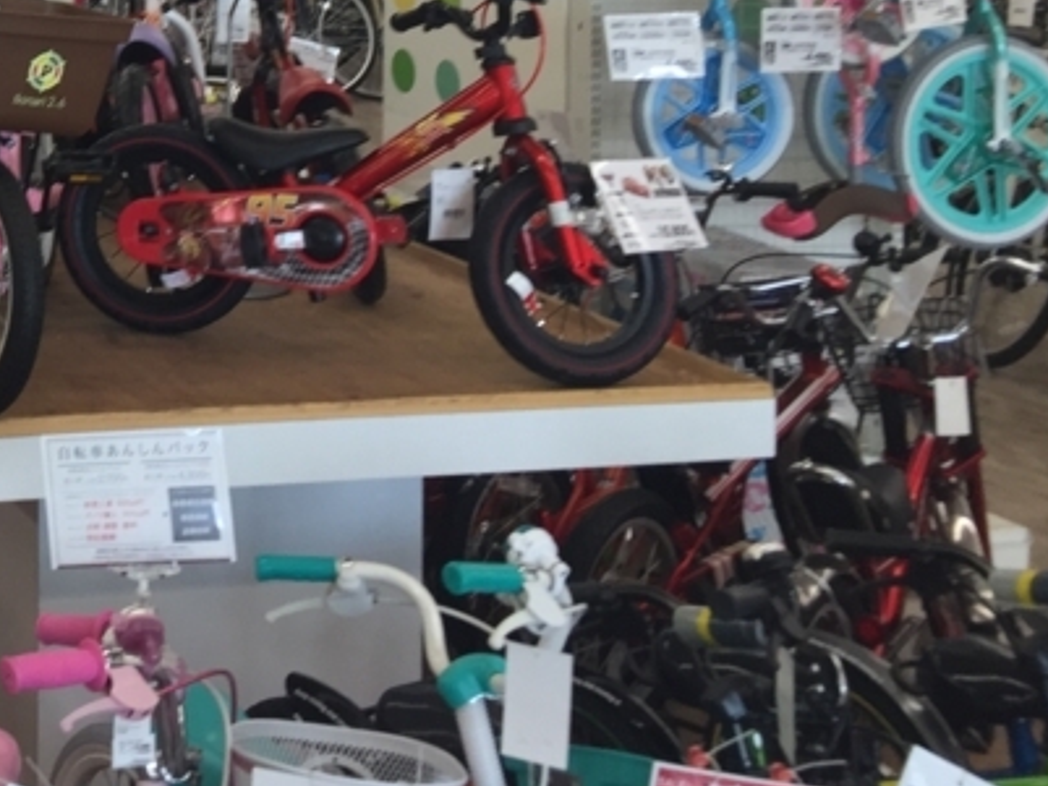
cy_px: -201
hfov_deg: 23.6
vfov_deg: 18.7
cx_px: -274
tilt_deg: -0.7
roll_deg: -1.6
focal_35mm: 74
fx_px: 2241
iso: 32
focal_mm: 4.15
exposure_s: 1/60
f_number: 2.2
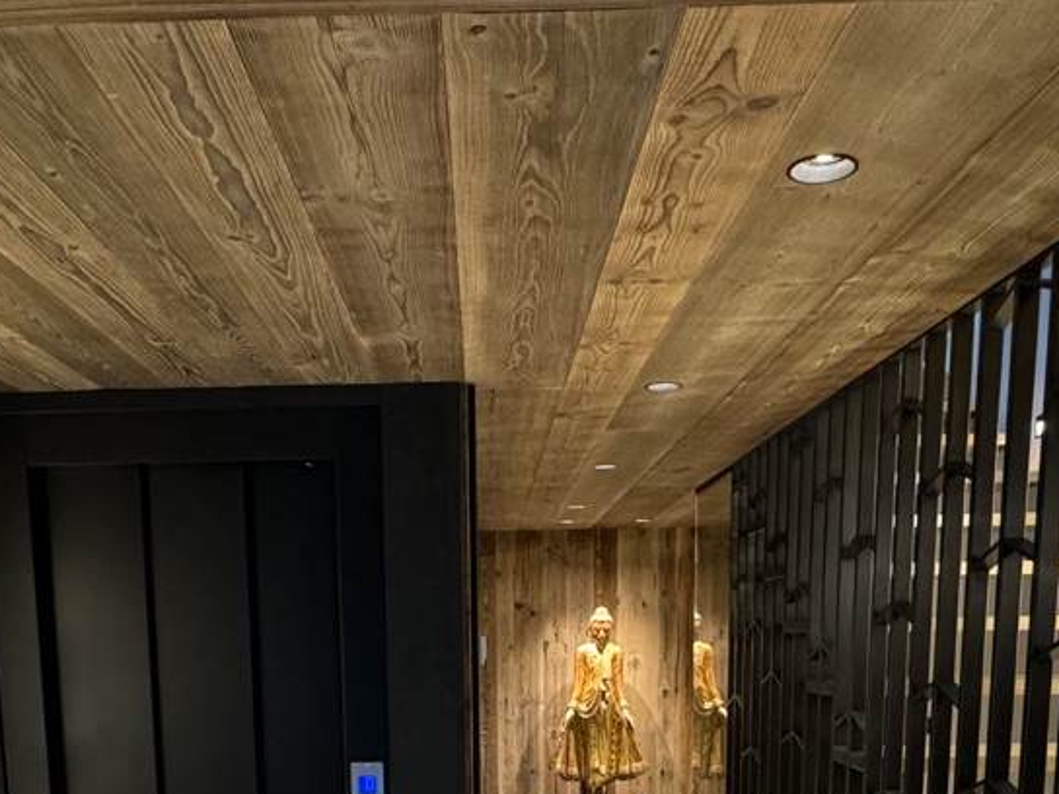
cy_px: 802
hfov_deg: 51.2
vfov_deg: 35.7
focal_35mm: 36
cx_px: 463
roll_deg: +1.0
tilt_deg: -8.7
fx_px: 1101
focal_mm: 2.22
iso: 640
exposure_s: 1/50
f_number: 2.2
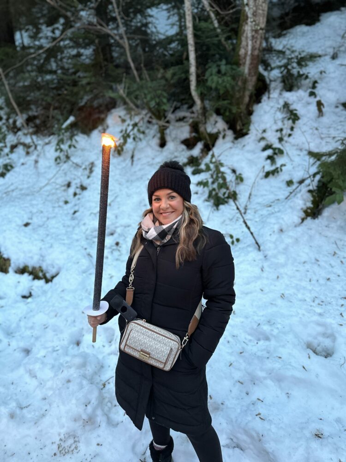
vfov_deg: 71.6
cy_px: 231
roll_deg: -0.7
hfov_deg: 56.8
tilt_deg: -13.6
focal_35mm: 24
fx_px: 320
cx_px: 173
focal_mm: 6.86
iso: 400
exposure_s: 1/60
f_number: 1.78
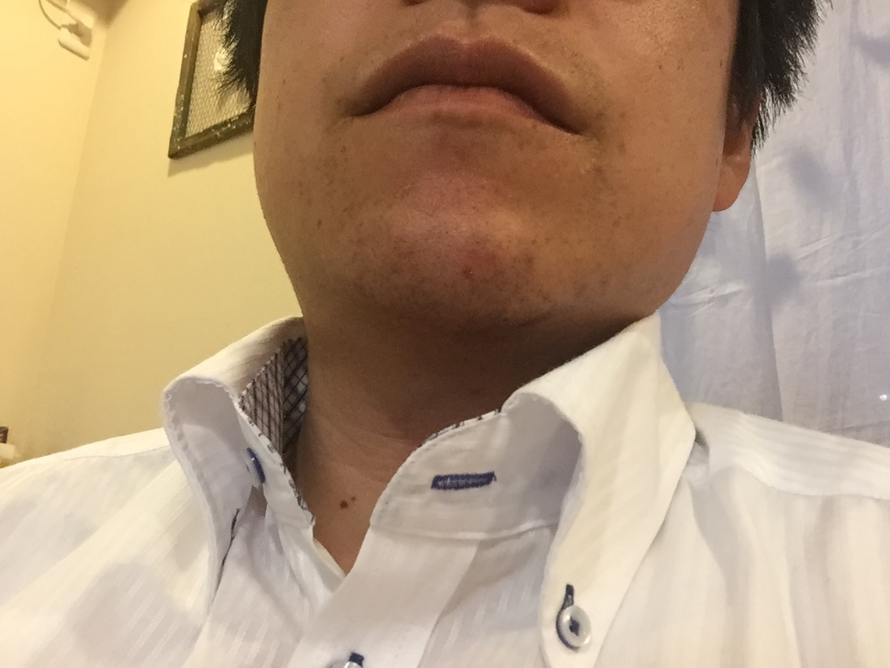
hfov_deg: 58.4
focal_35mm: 31
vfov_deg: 45.4
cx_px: 445
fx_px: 797
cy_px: 334
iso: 320
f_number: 2.2
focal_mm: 2.65
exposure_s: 1/30
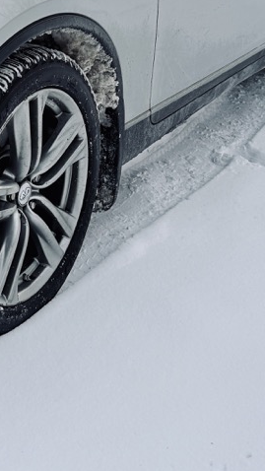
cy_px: 72
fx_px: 874
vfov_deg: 29.2
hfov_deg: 16.5
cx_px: -58
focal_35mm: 70
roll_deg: +0.0
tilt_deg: -17.5
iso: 80
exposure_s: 1/3759
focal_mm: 6.76
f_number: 1.78
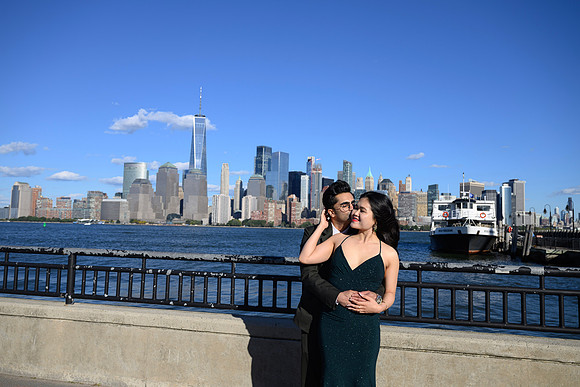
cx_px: 290
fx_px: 483
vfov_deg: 43.6
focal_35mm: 30
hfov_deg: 61.9
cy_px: 194
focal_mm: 30
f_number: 5.6
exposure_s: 1/500
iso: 64
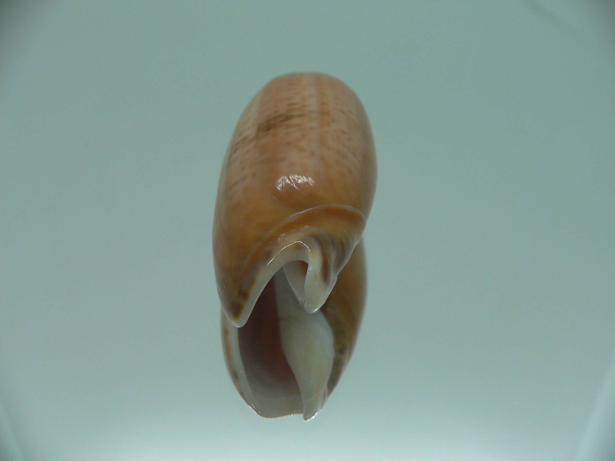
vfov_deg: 40.7
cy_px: 230
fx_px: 622
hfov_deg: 52.6
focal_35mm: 35
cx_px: 308
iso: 80
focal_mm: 4.6
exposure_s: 1/60
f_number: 2.8
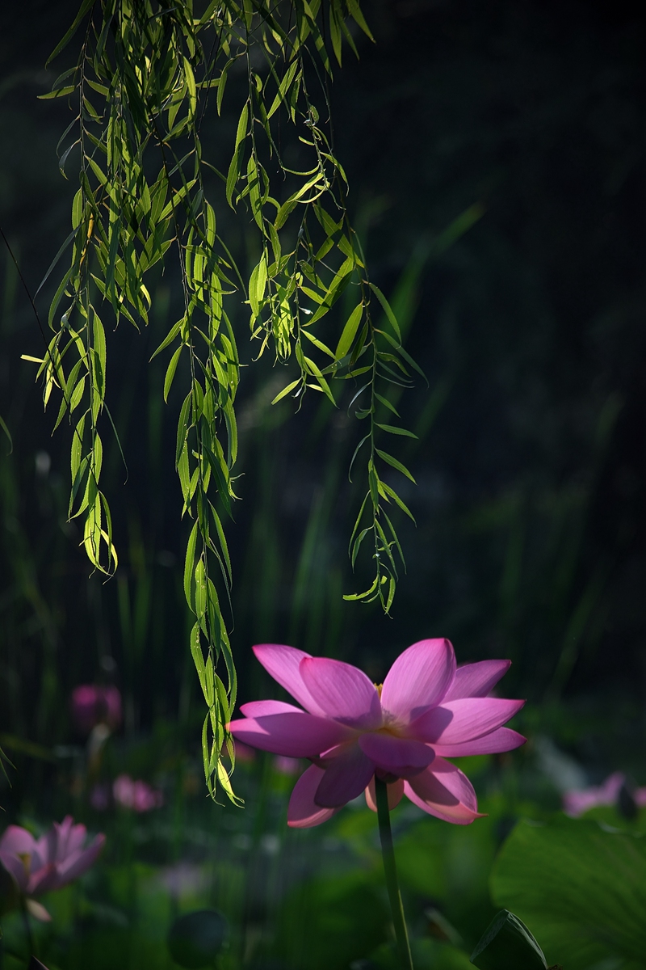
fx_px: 5248
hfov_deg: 7.0
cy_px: 485
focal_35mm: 195
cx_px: 323
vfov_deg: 10.5
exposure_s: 1/350
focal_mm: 130
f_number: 4.8
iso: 200
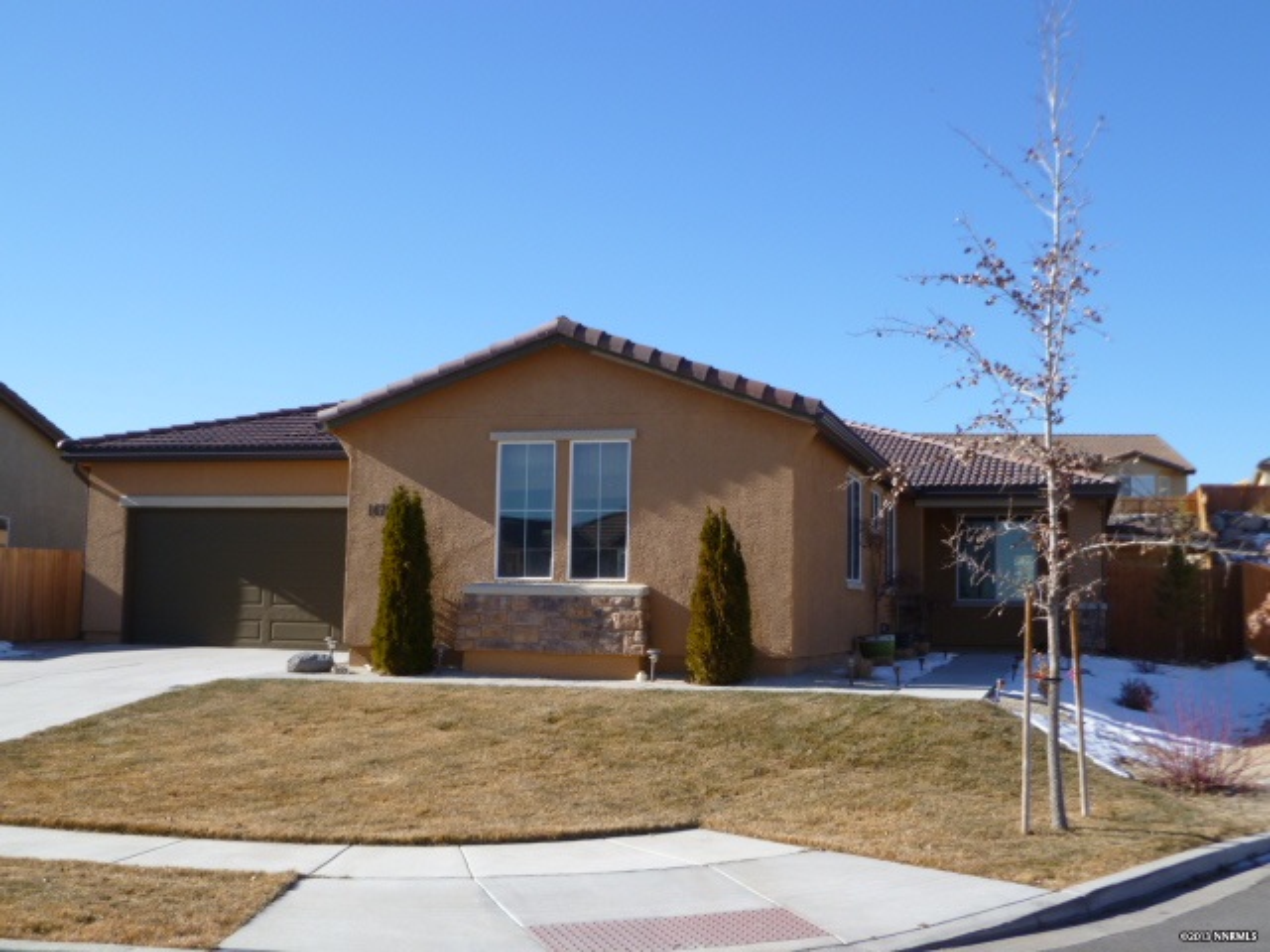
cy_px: 476
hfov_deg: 51.4
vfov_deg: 39.7
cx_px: 635
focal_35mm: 36
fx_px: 1321
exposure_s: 1/400
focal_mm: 6.5
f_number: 3.6
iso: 80
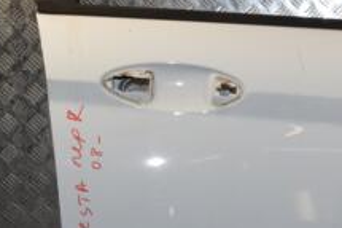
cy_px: 108
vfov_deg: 12.5
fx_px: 1035
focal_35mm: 109
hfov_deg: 18.5
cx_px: 301
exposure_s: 1/200
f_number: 13
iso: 800
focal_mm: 26
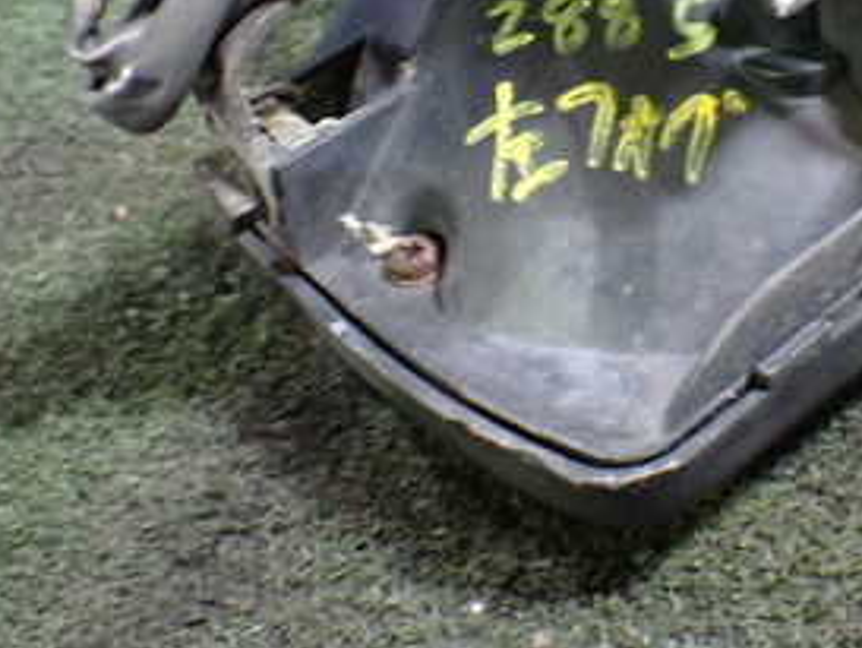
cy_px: 73
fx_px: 1644
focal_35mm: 66
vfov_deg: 21.8
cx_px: 606
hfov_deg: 29.1
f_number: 2.3
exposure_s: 1/30
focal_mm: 5.4
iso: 800
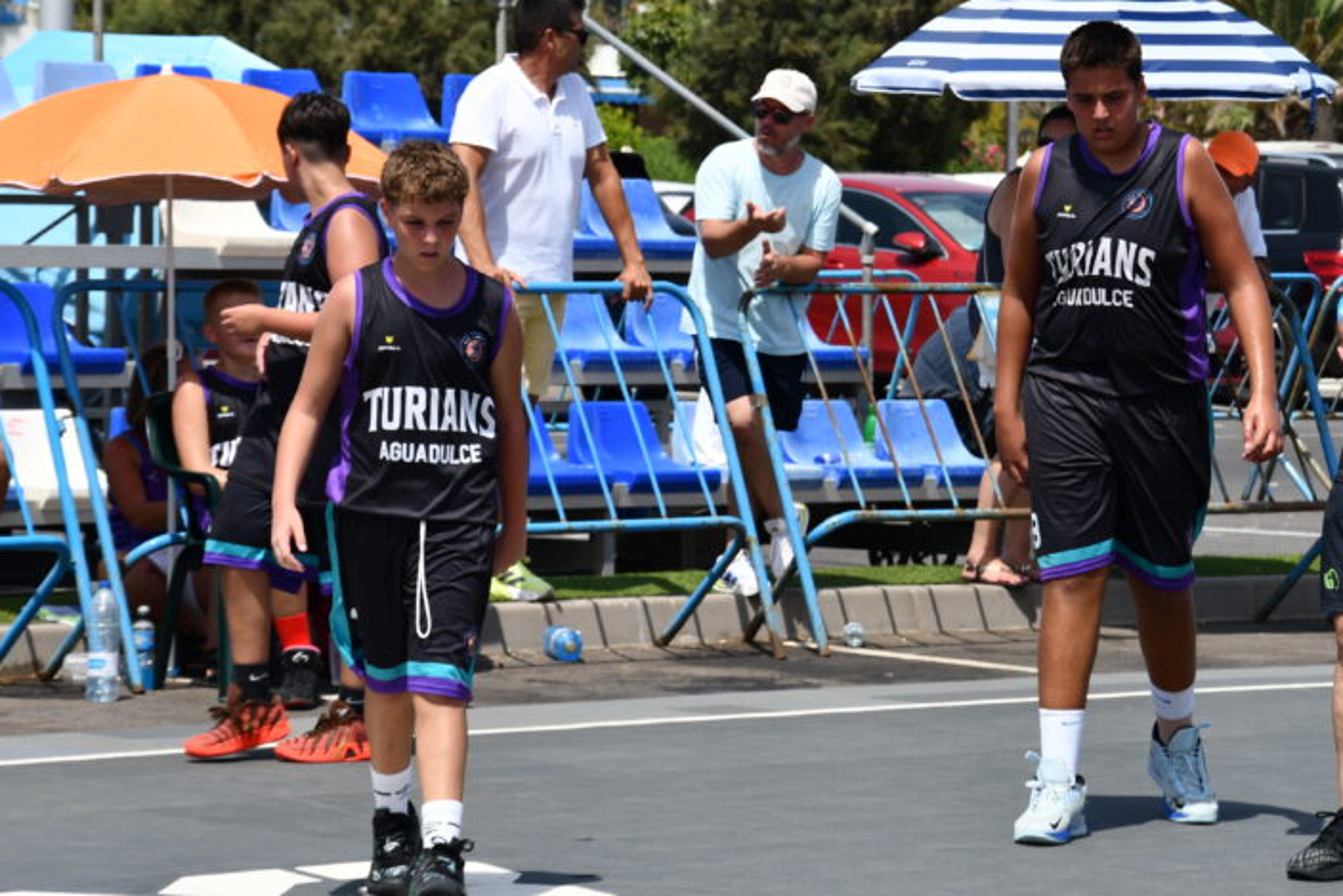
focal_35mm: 185
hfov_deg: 11.1
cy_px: 326
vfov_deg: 7.4
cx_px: 707
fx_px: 6902
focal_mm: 85
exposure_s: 1/320
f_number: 9
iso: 100
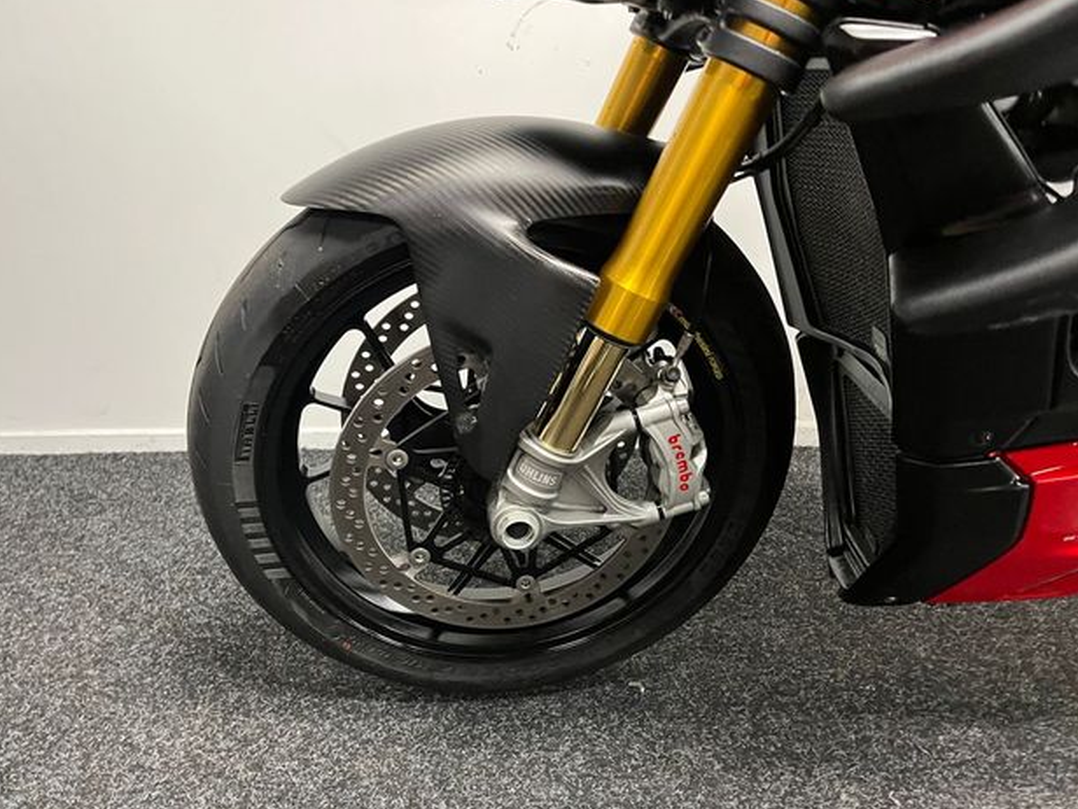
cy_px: 401
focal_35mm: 27
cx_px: 520
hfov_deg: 65.3
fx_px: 841
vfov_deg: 51.4
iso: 320
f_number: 1.6
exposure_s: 1/50
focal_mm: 5.1
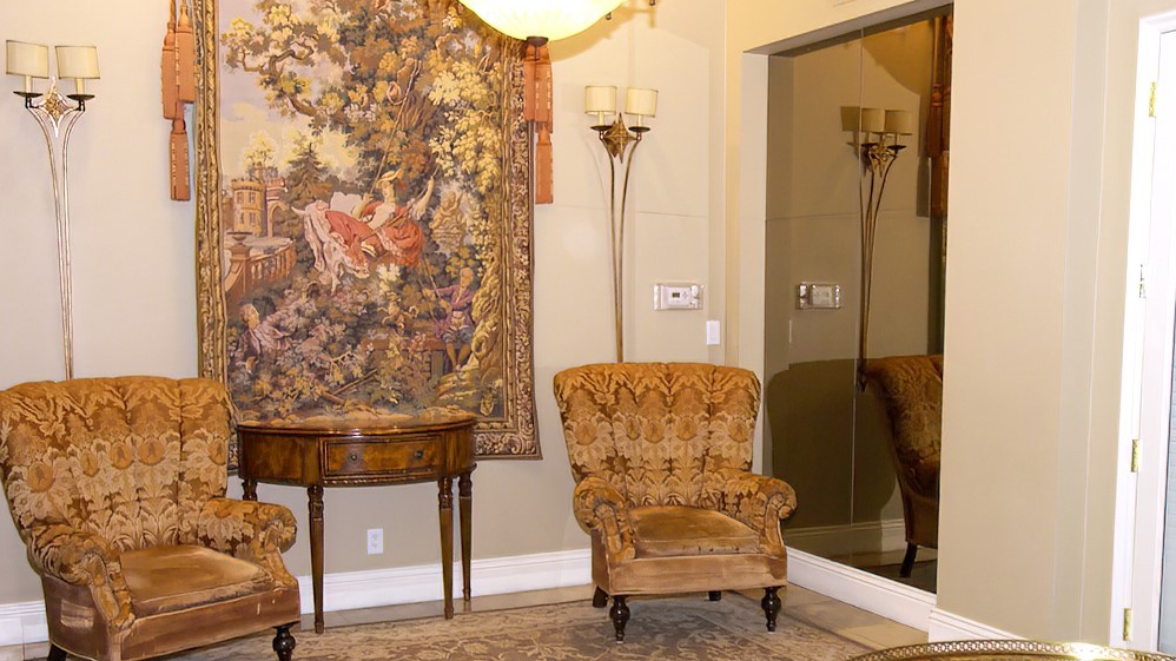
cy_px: 421
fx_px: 1309
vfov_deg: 28.2
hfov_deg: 48.4
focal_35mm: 42
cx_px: 595
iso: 400
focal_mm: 7.9
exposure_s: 1/40
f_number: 3.2
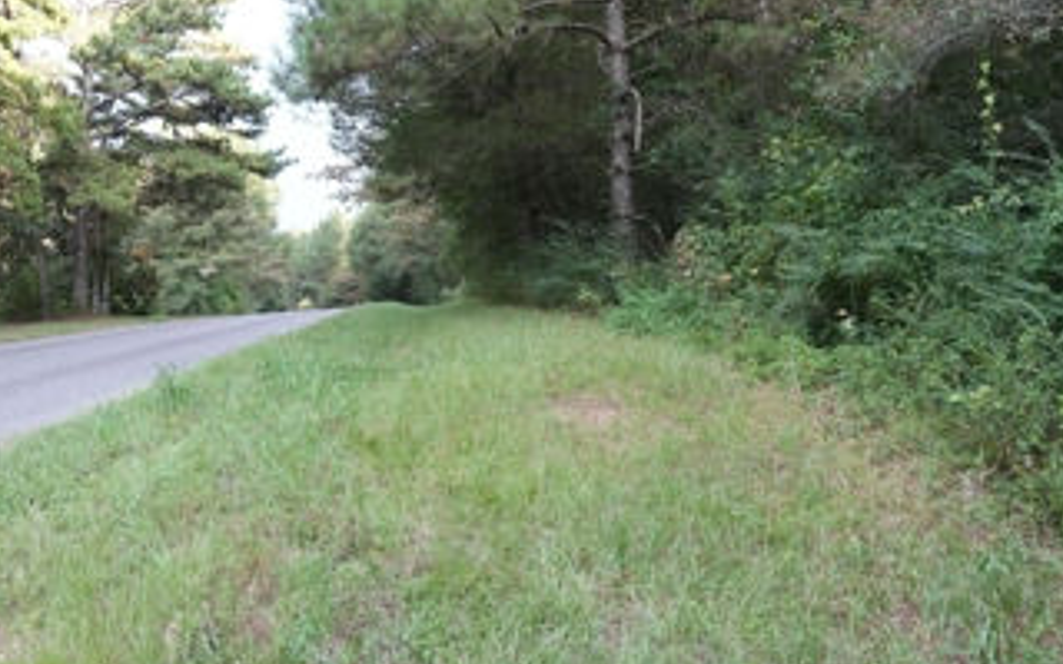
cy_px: 279
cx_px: 527
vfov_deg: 40.5
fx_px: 898
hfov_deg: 61.2
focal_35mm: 31
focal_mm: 24
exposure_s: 1/100
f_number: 5
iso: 500
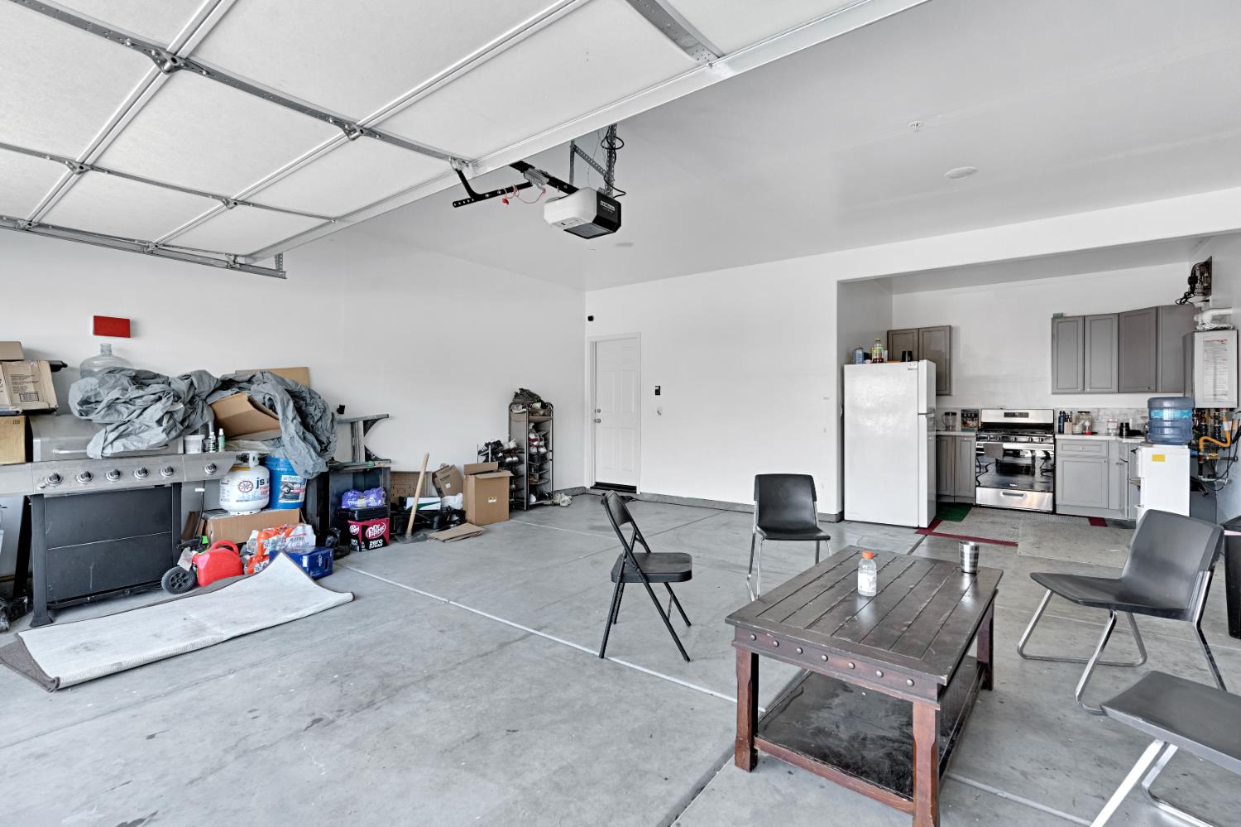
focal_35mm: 16
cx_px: 620
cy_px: 414
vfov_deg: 73.7
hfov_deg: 96.8
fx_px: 551
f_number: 7.1
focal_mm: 16
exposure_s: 1/20
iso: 640
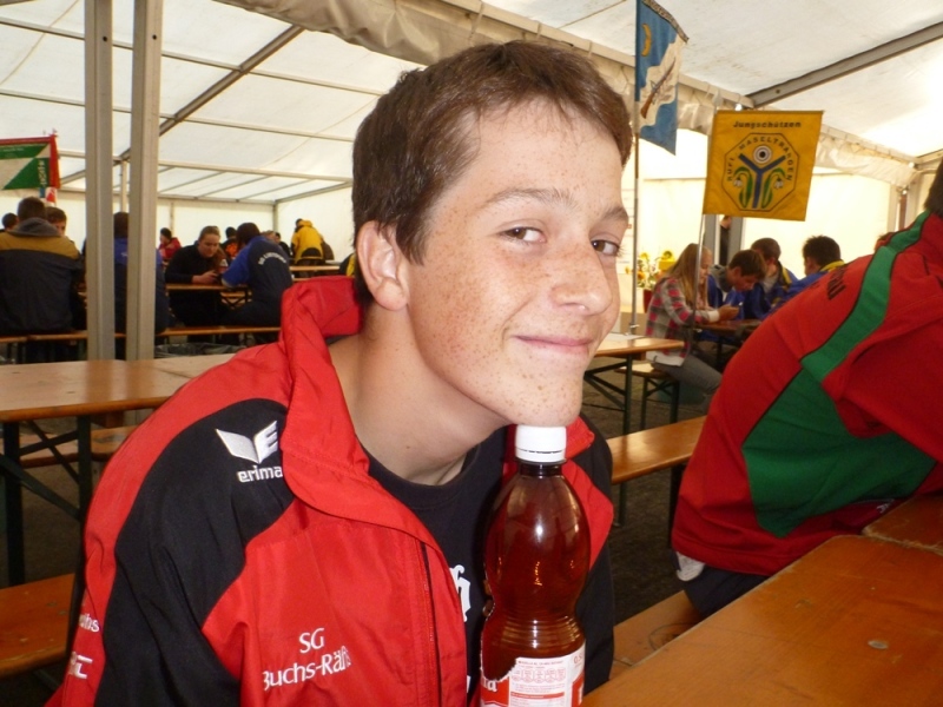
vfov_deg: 45.4
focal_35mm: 31
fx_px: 844
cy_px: 354
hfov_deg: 58.4
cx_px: 472
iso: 400
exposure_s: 1/60
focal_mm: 5.5
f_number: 3.5
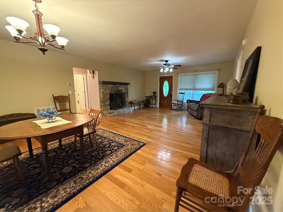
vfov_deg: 85.7
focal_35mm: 14
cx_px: 142
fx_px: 114
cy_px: 106
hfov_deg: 102.1
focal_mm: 2.22
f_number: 2.2
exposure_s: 1/60
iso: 800
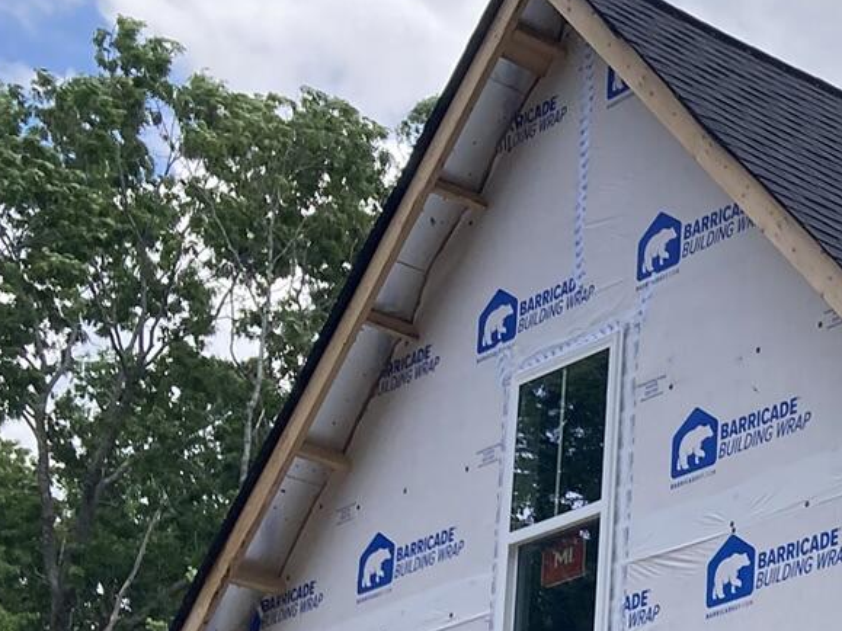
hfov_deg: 16.9
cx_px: 1448
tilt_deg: +10.7
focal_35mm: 99
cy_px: 891
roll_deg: +0.7
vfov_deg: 14.1
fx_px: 2408
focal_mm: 3.99
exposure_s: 1/1372
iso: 20
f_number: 1.8
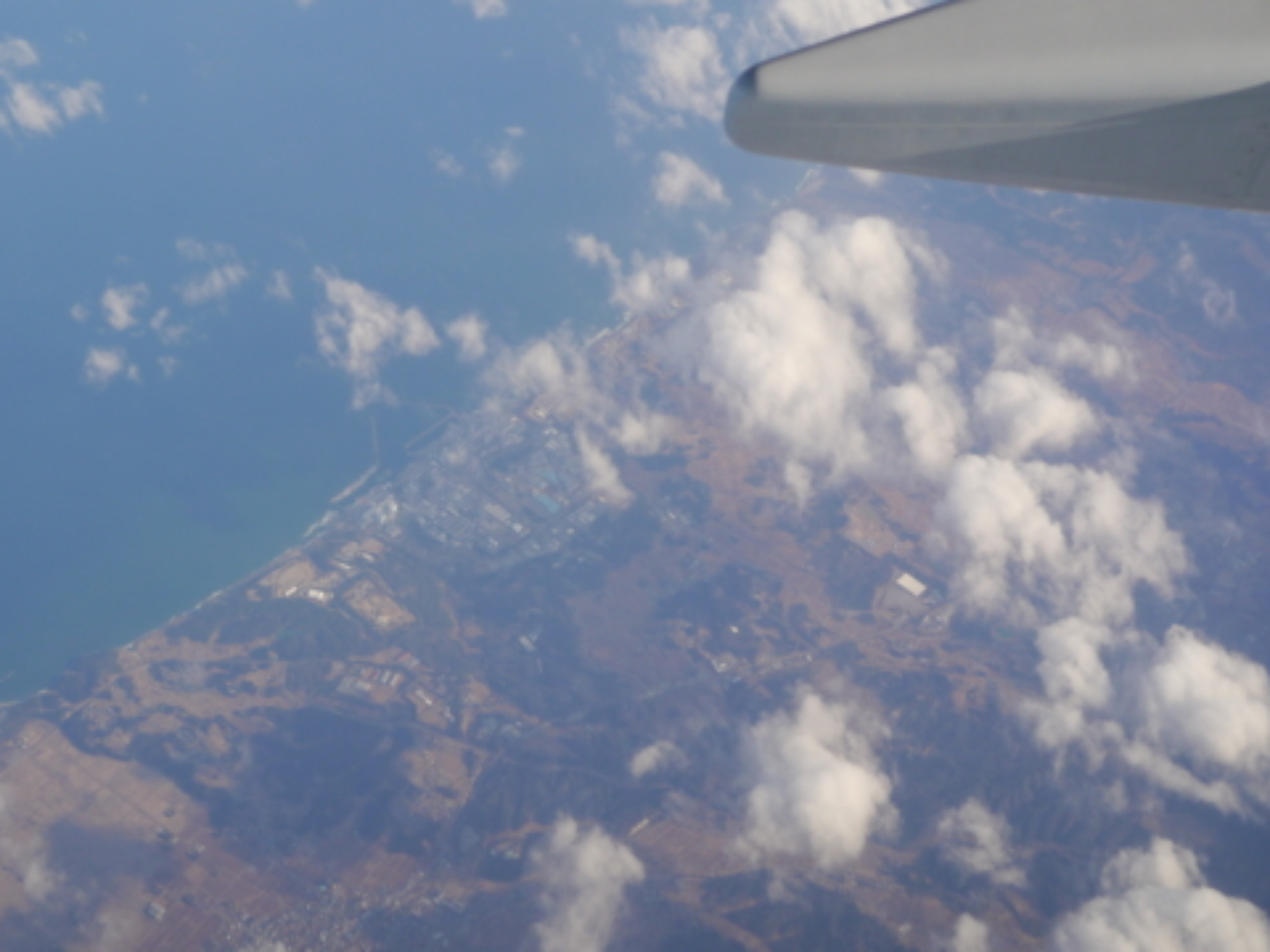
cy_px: 602
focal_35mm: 60
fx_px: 2201
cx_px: 479
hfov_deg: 32.0
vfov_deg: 24.3
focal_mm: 20
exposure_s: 1/640
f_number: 4
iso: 160
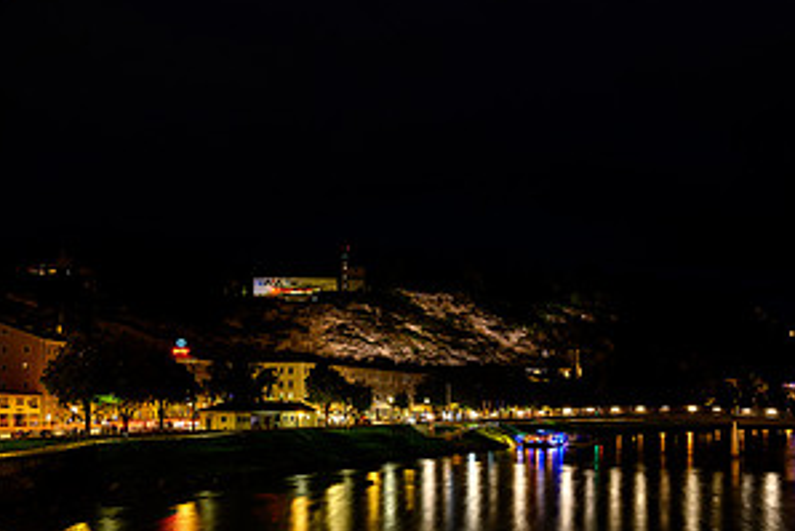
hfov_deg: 51.5
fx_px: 817
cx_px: 320
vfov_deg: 35.3
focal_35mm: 37
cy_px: 391
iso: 200
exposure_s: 5
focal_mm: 19
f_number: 8
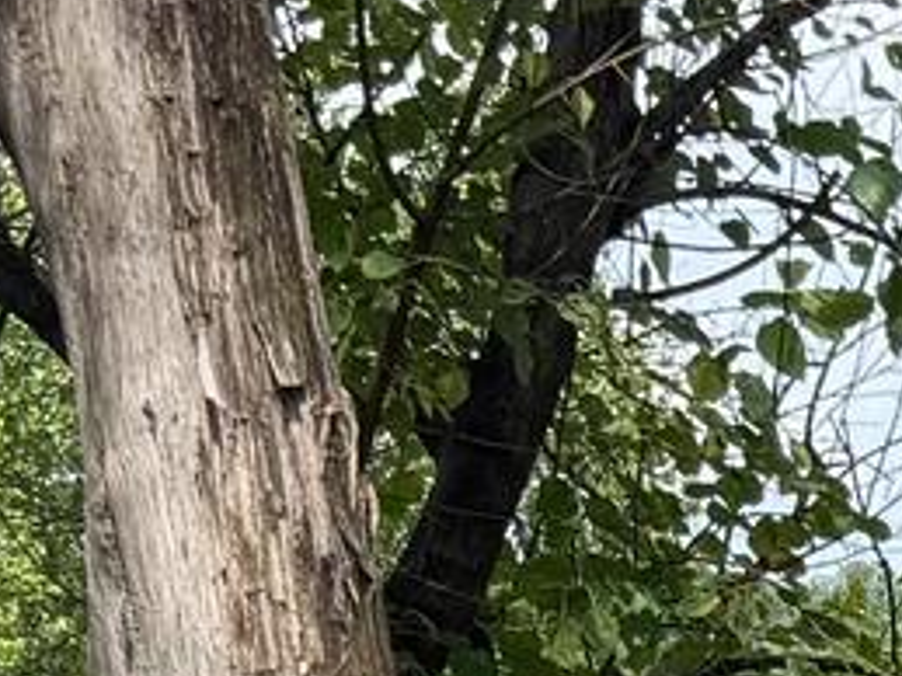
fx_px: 4949
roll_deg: -2.0
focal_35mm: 190
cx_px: 1755
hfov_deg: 9.7
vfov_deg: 7.2
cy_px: 1728
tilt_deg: -9.9
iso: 80
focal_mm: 6.76
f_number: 1.78
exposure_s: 1/2611
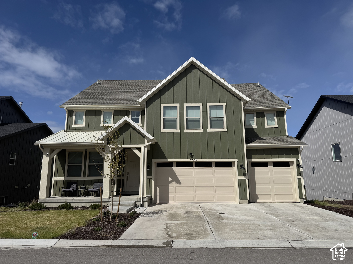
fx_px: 245
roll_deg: +0.4
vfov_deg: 56.8
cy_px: 132
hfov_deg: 71.6
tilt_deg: +10.0
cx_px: 176
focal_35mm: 24
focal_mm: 6.76
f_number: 1.78
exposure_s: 1/10417
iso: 80
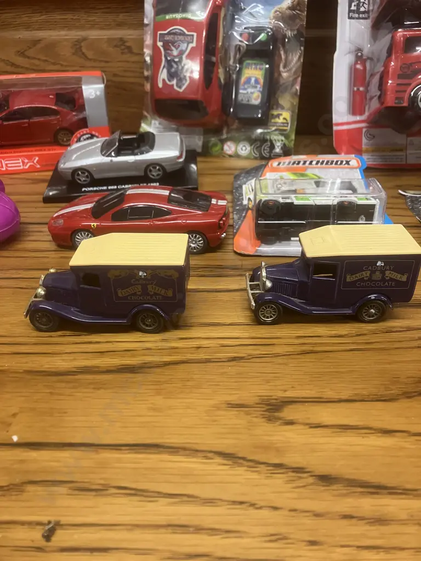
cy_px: 280
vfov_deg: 63.4
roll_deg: +0.5
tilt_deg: -29.9
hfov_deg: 49.7
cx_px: 210
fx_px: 454
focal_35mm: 28
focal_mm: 3.99
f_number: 1.8
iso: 250
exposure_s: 1/50
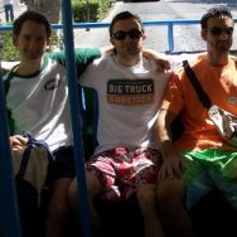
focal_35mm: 62
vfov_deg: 27.3
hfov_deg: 27.1
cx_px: 194
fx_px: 480
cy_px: 58
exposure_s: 1/400
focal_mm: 7.1
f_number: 3.2
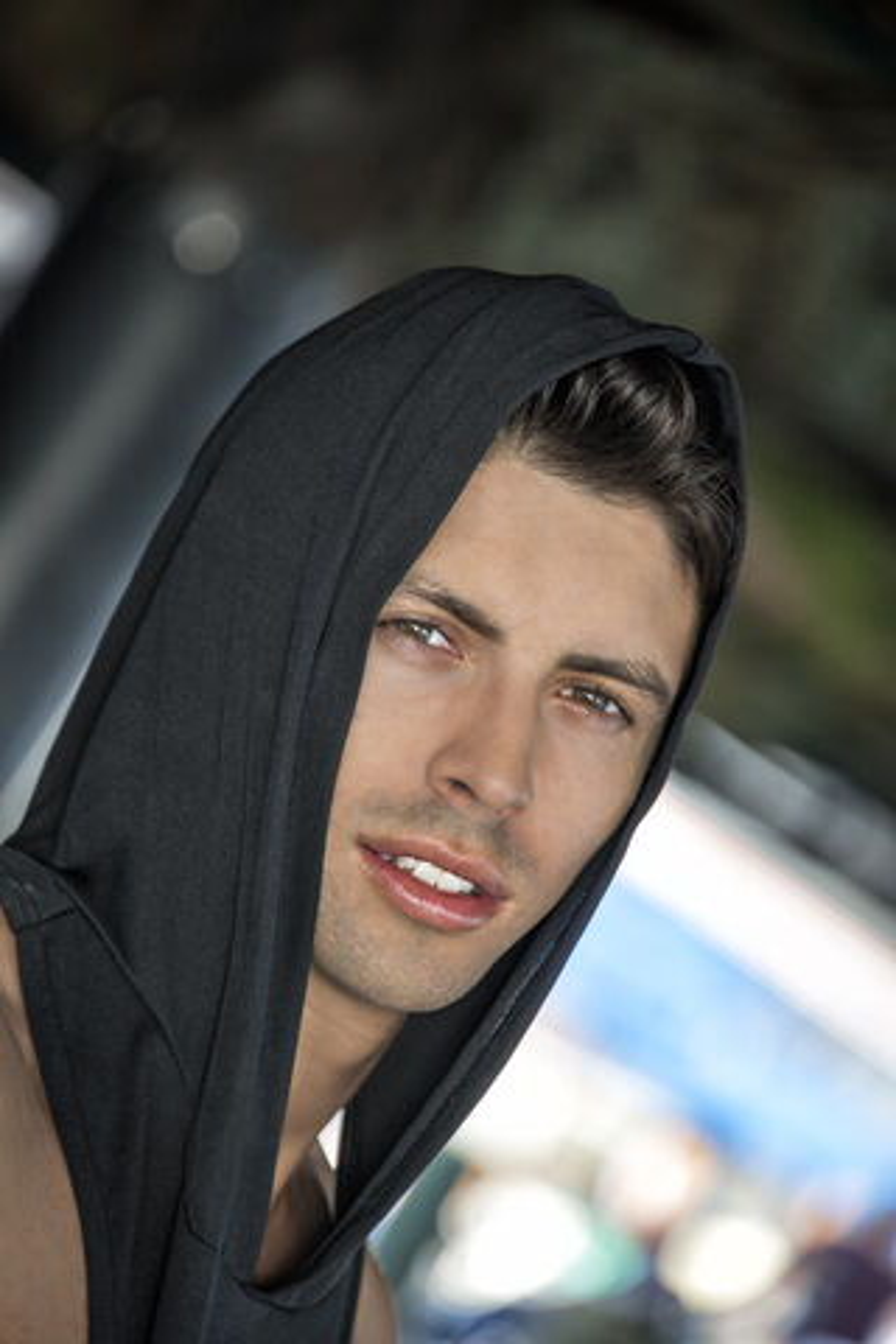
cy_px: 672
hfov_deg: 4.6
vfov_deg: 6.9
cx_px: 448
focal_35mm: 300
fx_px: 11199
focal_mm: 300
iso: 320
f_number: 5.6
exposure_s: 1/125
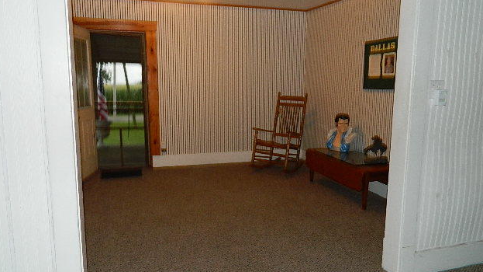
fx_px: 358
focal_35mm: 28
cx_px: 243
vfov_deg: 41.5
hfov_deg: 67.9
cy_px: 136
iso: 200
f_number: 3.1
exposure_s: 1/30
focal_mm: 4.5
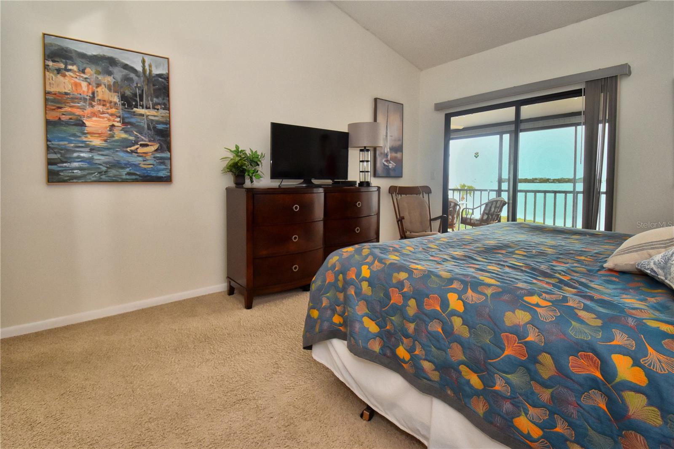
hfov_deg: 100.4
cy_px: 224
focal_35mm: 15
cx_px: 337
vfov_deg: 77.3
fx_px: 281
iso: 800
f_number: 5.6
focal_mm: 10
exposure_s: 1/125
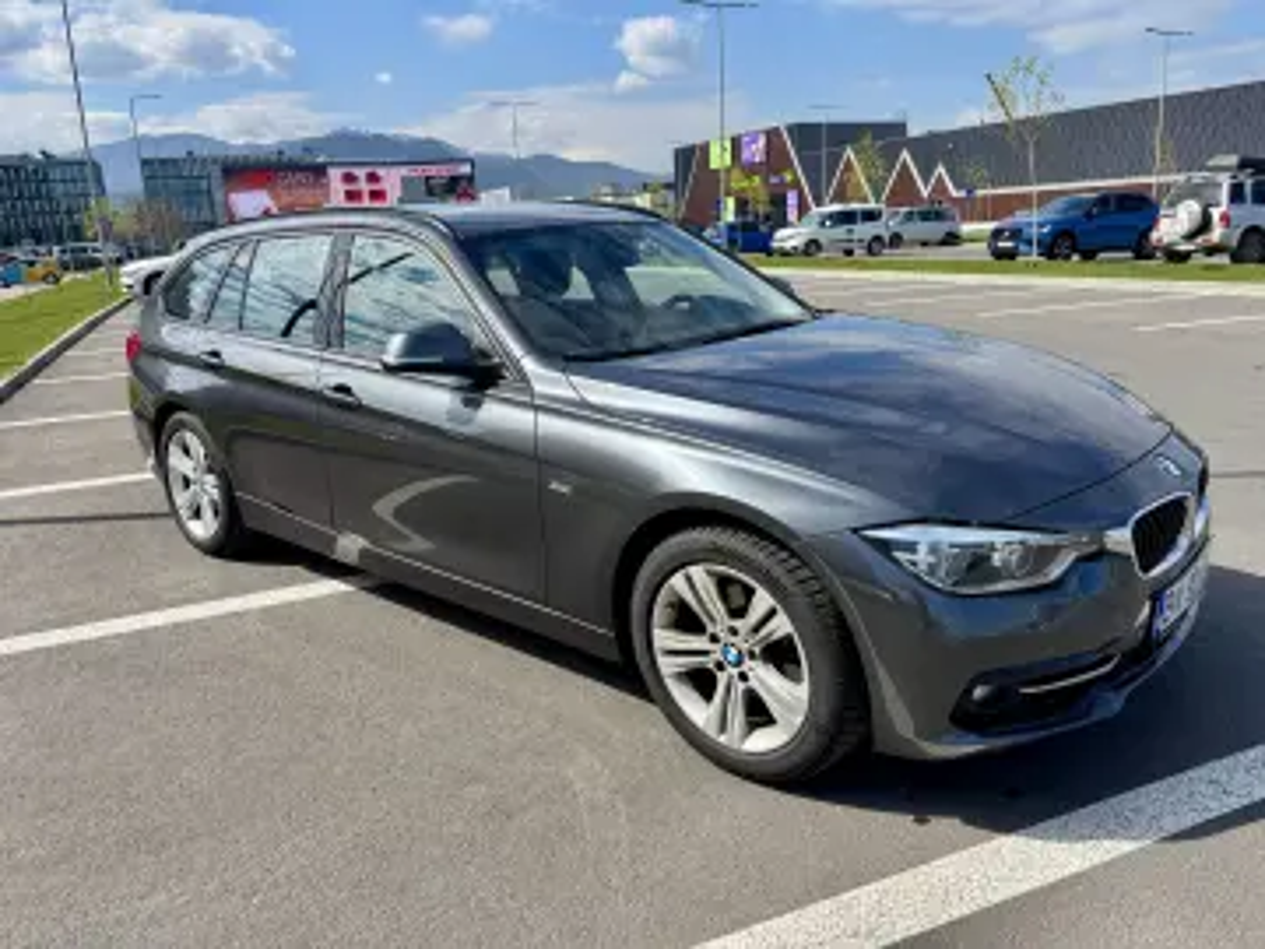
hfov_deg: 67.3
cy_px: 474
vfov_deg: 53.1
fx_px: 950
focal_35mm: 26
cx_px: 632
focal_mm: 5.96
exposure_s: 1/2288
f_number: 1.6
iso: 50
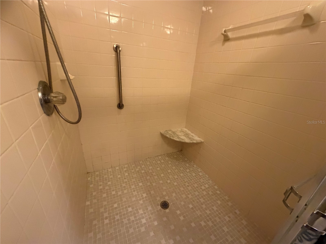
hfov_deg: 102.1
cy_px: 122
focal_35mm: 14
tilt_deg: -21.4
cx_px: 163
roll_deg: -4.0
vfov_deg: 85.7
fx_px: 132
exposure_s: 1/60
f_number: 2.2
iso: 800
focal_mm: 2.22
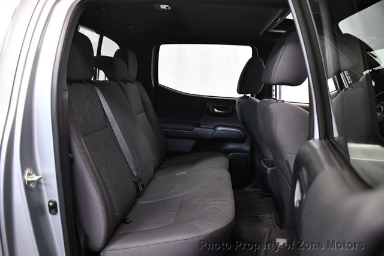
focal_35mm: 30
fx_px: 320
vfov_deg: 43.6
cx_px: 192
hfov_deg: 62.0
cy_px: 128
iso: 3200
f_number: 3.8
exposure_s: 1/80
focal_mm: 20
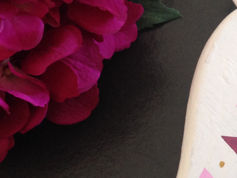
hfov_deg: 21.7
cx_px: 278
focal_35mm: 84
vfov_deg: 17.5
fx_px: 575
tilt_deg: -61.0
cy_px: 40
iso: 125
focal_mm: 4.12
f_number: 2.4
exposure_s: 1/20
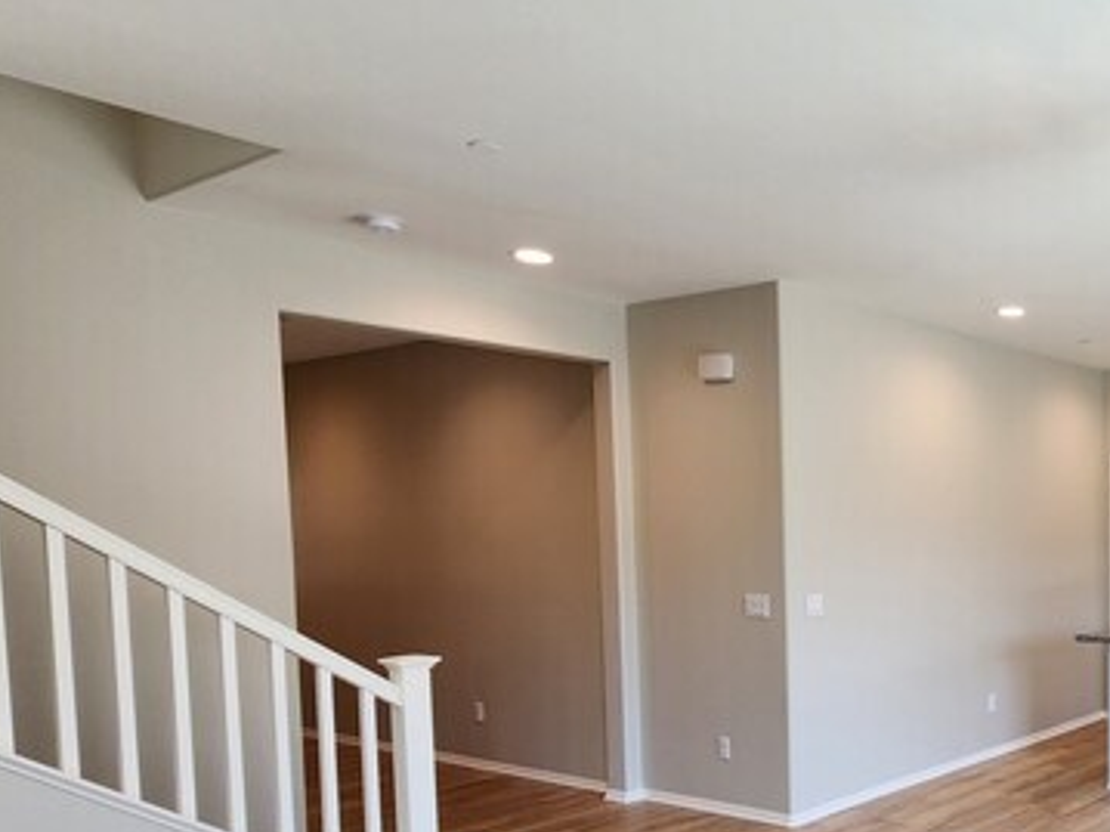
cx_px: 1076
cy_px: 603
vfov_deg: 46.8
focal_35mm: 29
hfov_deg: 51.3
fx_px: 930
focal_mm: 2.2
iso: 64
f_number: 2.2
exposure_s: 1/60
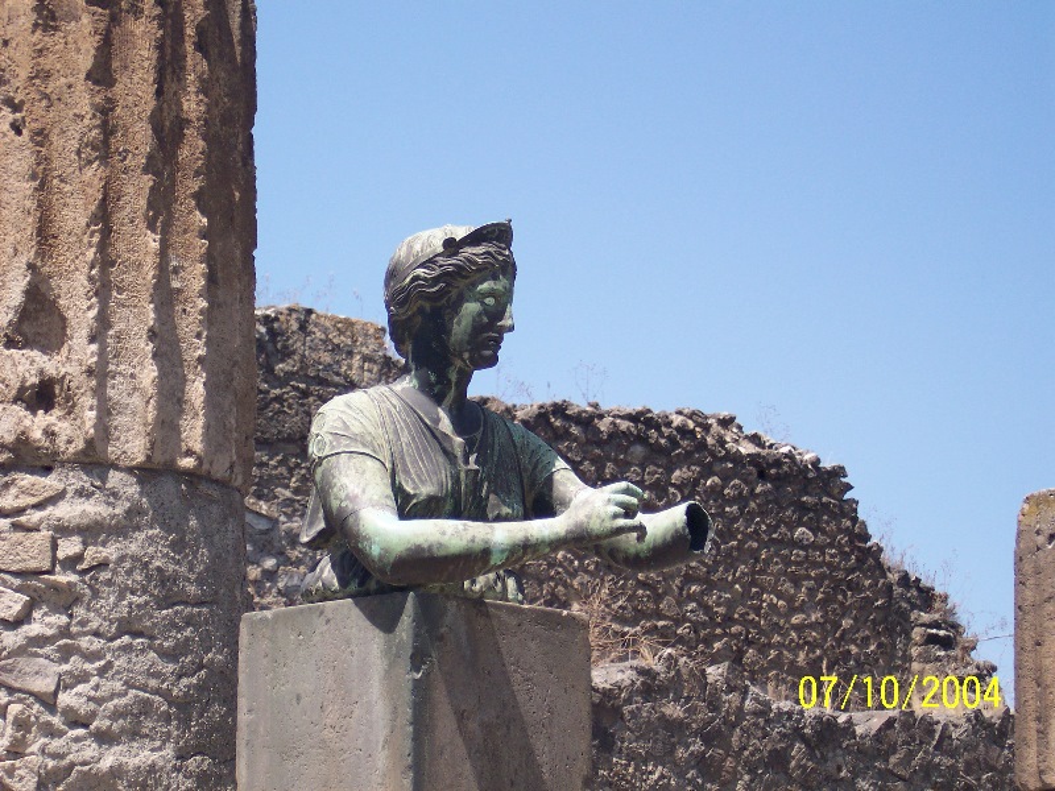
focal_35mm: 114
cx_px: 528
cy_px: 396
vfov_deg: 13.0
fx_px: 3474
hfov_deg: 17.3
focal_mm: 24
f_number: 4.8
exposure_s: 1/700
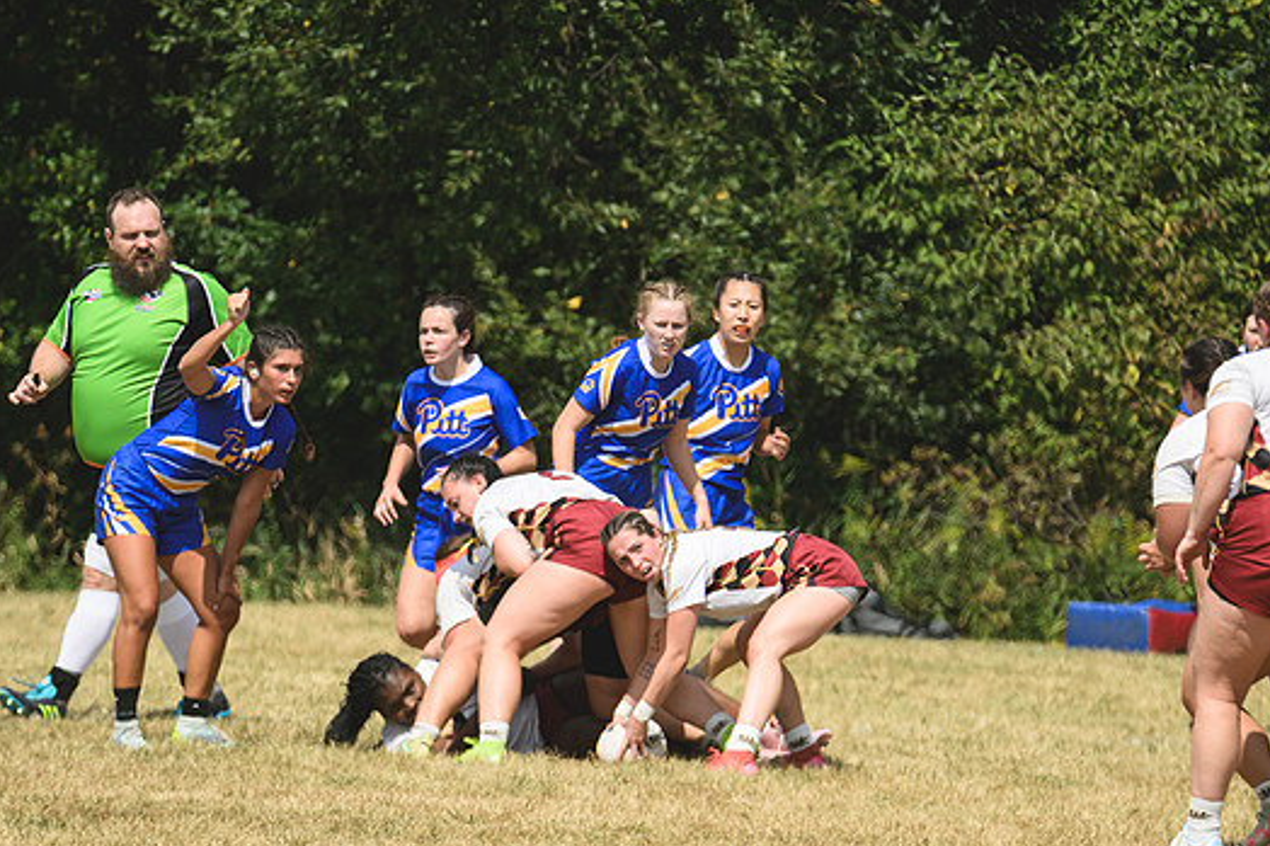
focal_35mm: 631
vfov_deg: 2.2
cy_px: 444
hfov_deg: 3.3
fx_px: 22252
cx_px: 654
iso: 140
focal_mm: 380
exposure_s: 1/1000
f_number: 6
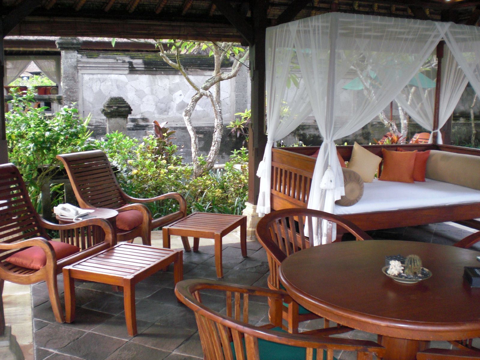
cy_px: 180
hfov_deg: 49.0
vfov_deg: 37.7
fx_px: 527
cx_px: 240
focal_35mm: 38
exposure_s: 1/125
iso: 200
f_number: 3.1
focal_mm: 6.3
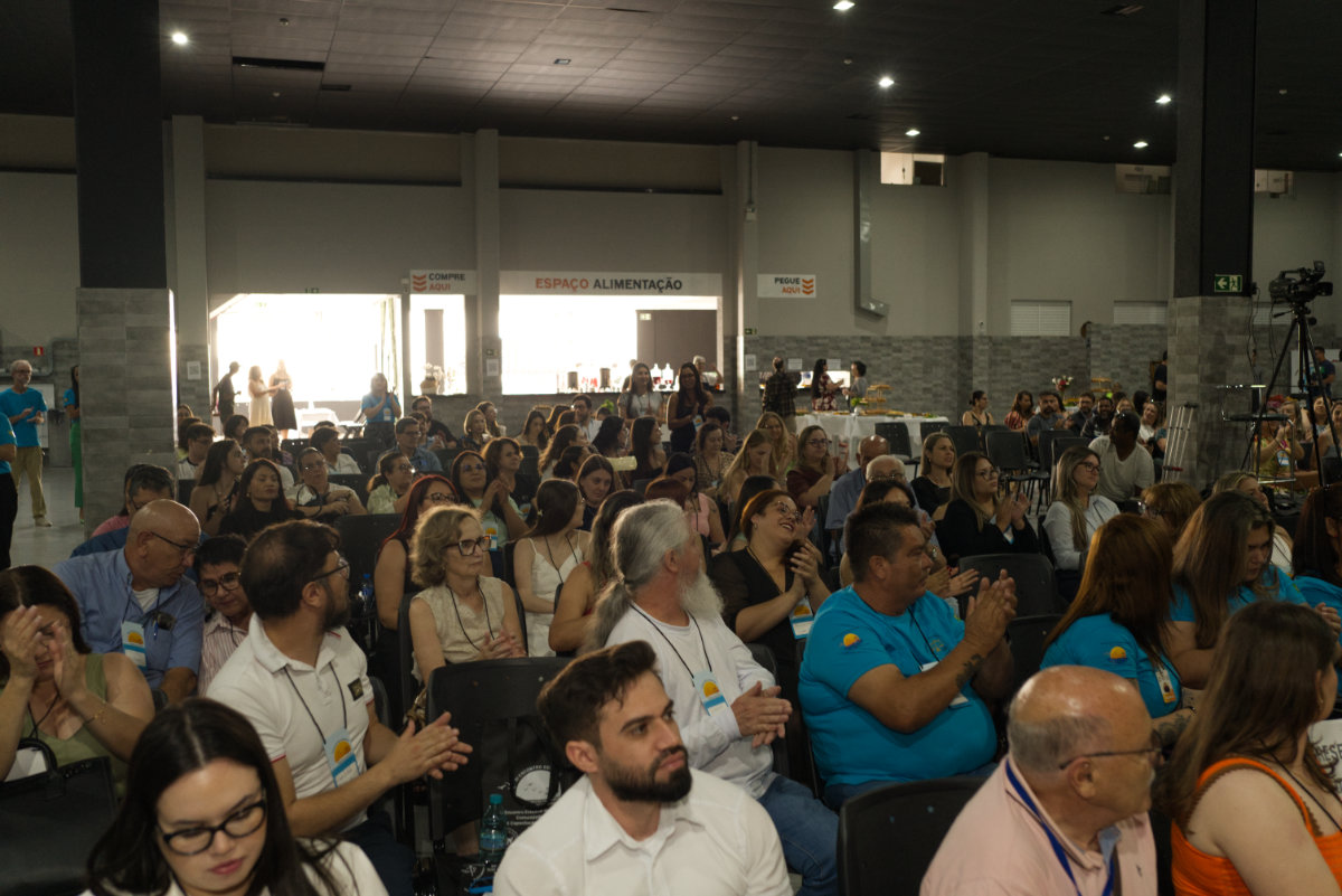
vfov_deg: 37.9
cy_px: 448
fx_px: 1305
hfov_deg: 54.4
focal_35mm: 35
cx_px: 671
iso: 3200
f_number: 4
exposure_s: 1/100
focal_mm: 35
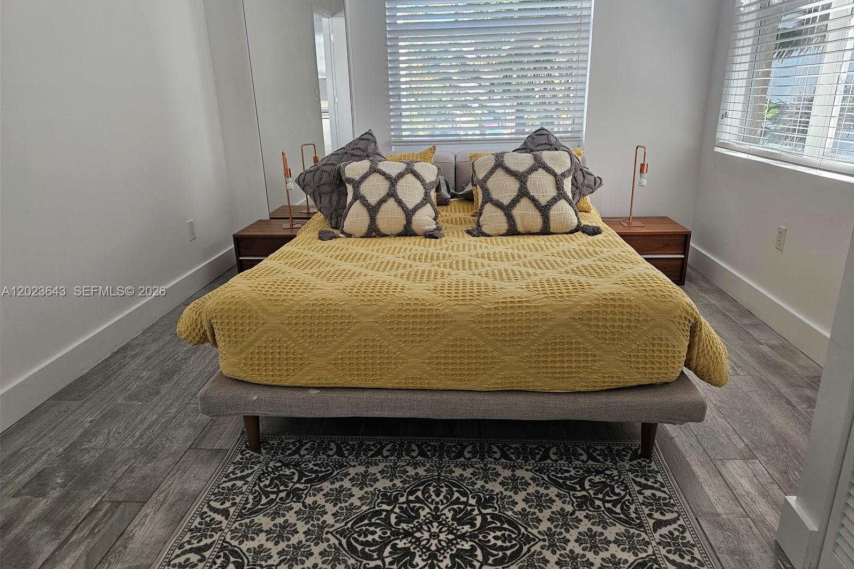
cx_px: 428
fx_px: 569
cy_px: 292
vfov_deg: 53.1
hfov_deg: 73.7
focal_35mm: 24
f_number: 1.7
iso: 125
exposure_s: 1/180
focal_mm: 6.3
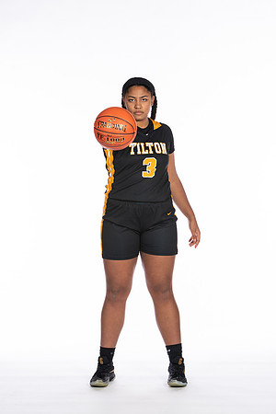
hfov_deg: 13.0
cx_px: 138
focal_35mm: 105
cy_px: 207
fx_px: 1207
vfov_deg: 19.5
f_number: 5
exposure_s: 1/100
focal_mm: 70
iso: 100
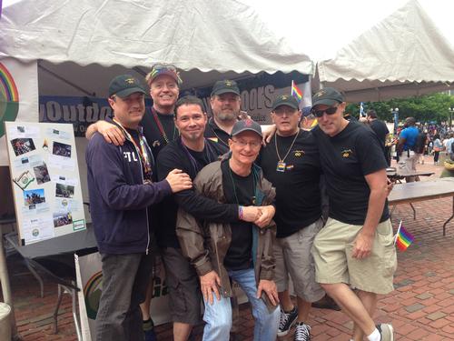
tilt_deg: -3.8
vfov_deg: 42.9
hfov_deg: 55.4
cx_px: 227
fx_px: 433
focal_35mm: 33
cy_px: 170
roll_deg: +1.0
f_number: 2.4
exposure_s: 1/120
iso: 80
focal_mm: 4.12
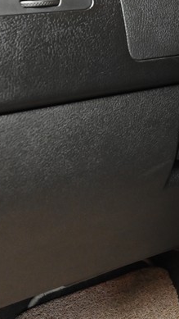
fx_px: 750
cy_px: 43
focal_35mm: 89
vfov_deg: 23.4
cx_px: 372
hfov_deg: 11.9
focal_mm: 30
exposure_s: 1/30
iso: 3200
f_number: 6.7
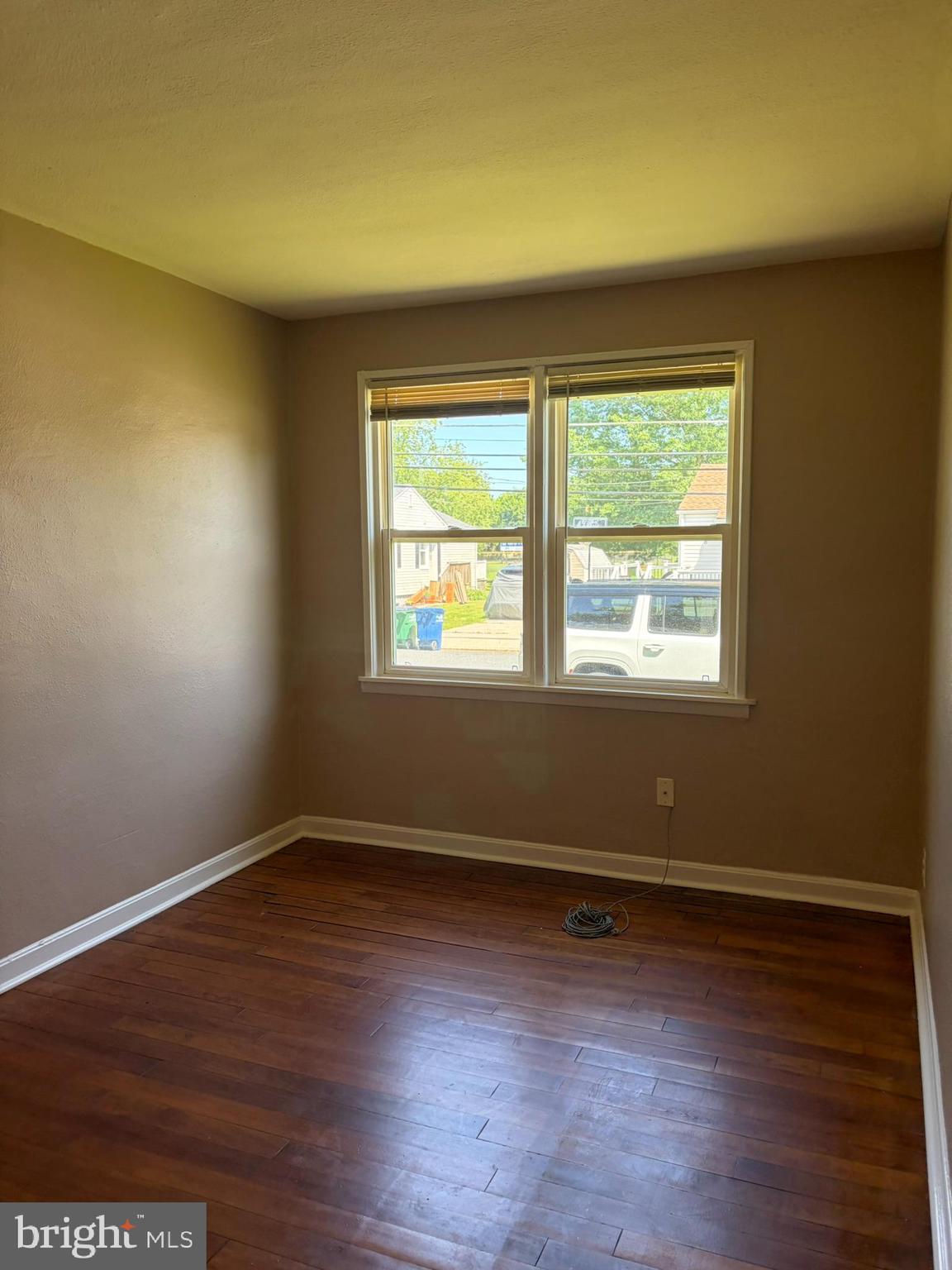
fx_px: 953
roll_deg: +0.0
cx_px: 476
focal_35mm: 26
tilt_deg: -5.1
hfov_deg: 53.1
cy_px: 635
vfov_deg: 67.3
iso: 125
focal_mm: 5.96
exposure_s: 1/217
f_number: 1.6
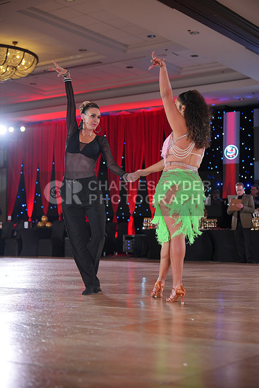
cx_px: 130
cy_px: 194
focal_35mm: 63
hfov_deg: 21.6
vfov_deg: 31.9
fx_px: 679
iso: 1000
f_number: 2.8
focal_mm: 63
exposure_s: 1/400
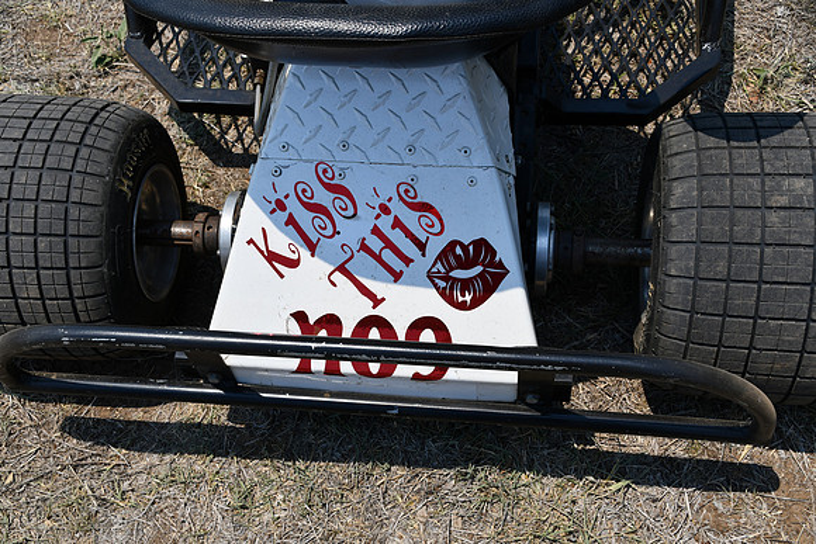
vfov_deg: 28.1
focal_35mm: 48
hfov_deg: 41.1
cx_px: 408
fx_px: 1088
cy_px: 272
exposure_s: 1/400
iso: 100
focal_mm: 32
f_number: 10
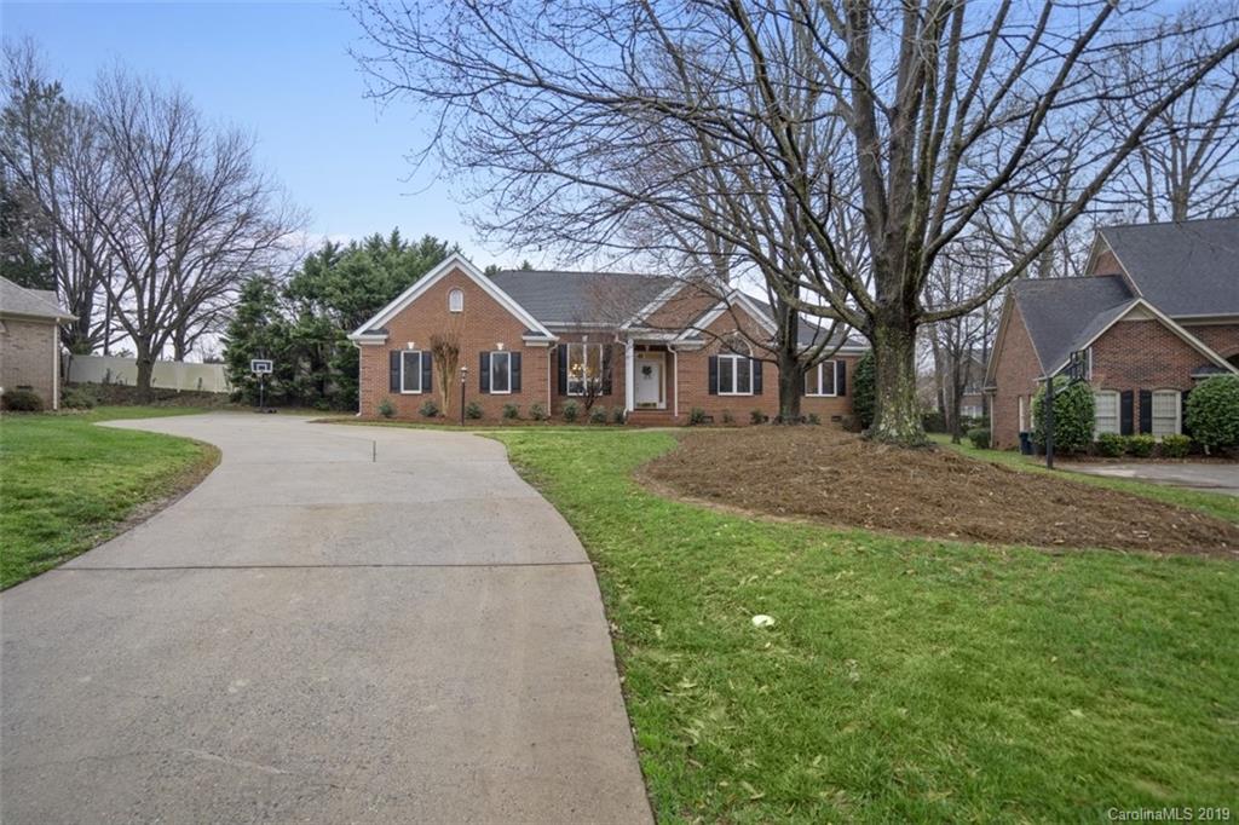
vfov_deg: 73.7
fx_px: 550
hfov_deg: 96.8
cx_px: 620
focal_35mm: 16
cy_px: 412
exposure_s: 1/160
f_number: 4
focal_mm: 16
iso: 320
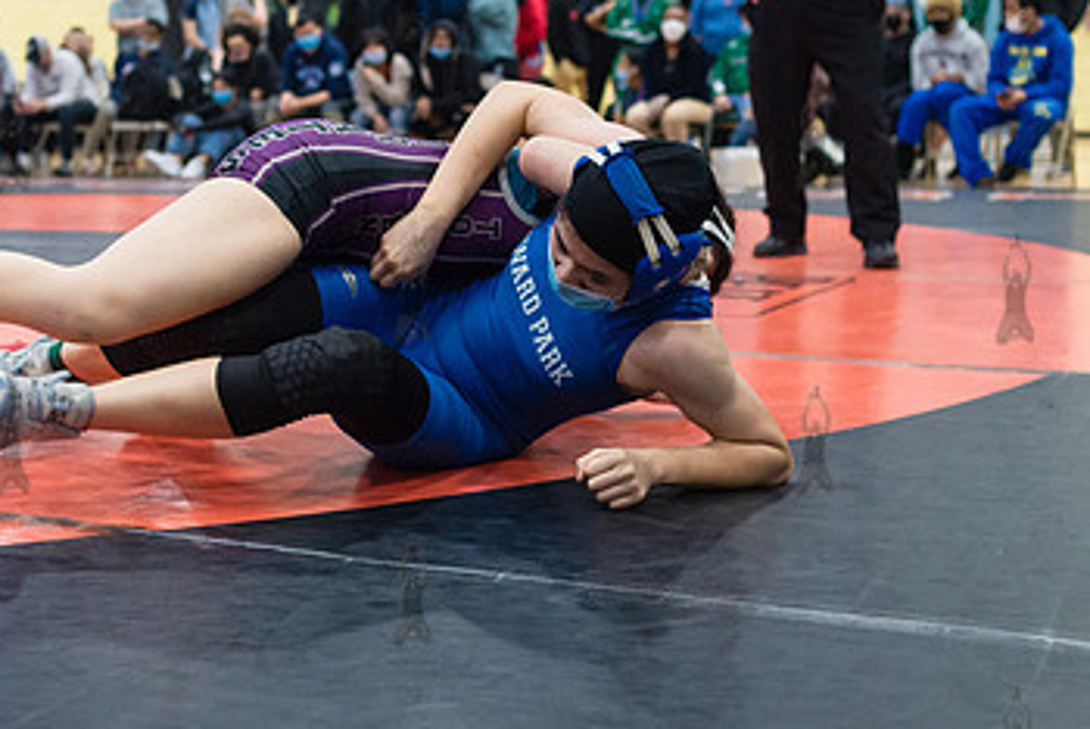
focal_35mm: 58
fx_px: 1758
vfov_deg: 23.4
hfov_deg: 34.3
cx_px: 411
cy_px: 288
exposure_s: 1/400
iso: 4000
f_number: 3.5
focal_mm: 35
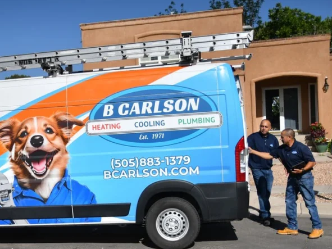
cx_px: 76
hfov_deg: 34.1
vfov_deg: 26.5
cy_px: 150
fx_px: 527
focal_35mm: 55
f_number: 2.8
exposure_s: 1/8000
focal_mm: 22
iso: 100
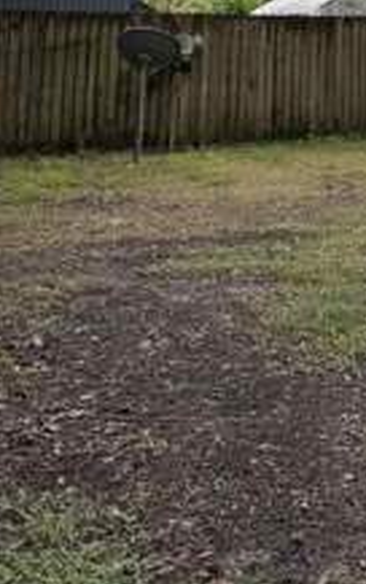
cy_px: -140
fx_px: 1195
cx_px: 428
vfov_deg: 24.5
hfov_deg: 16.7
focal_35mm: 75
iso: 80
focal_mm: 6.76
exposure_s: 1/643
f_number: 1.78
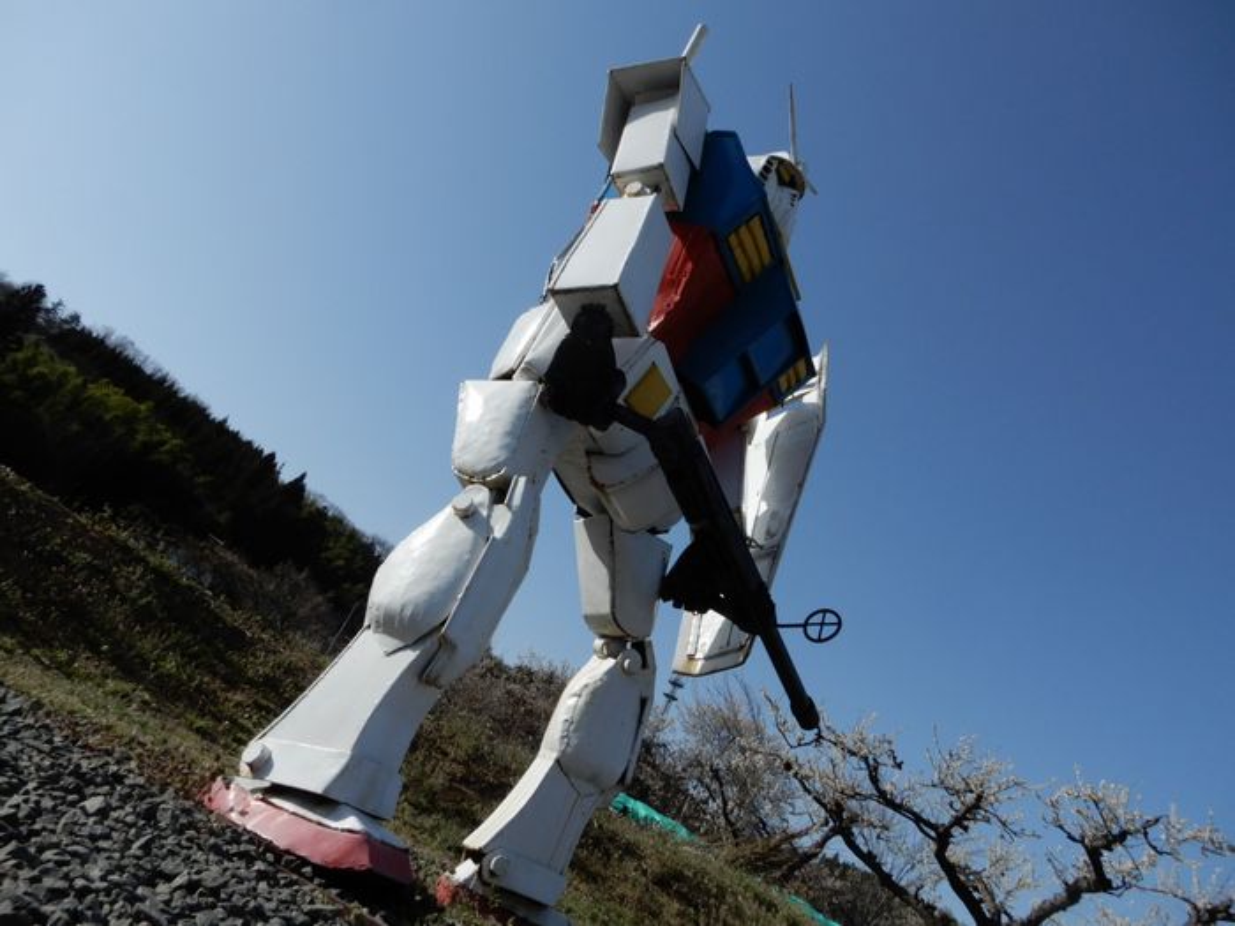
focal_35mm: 24
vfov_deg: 56.8
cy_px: 463
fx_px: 856
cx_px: 618
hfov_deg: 71.6
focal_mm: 4.3
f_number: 4.5
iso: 200
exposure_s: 1/2000
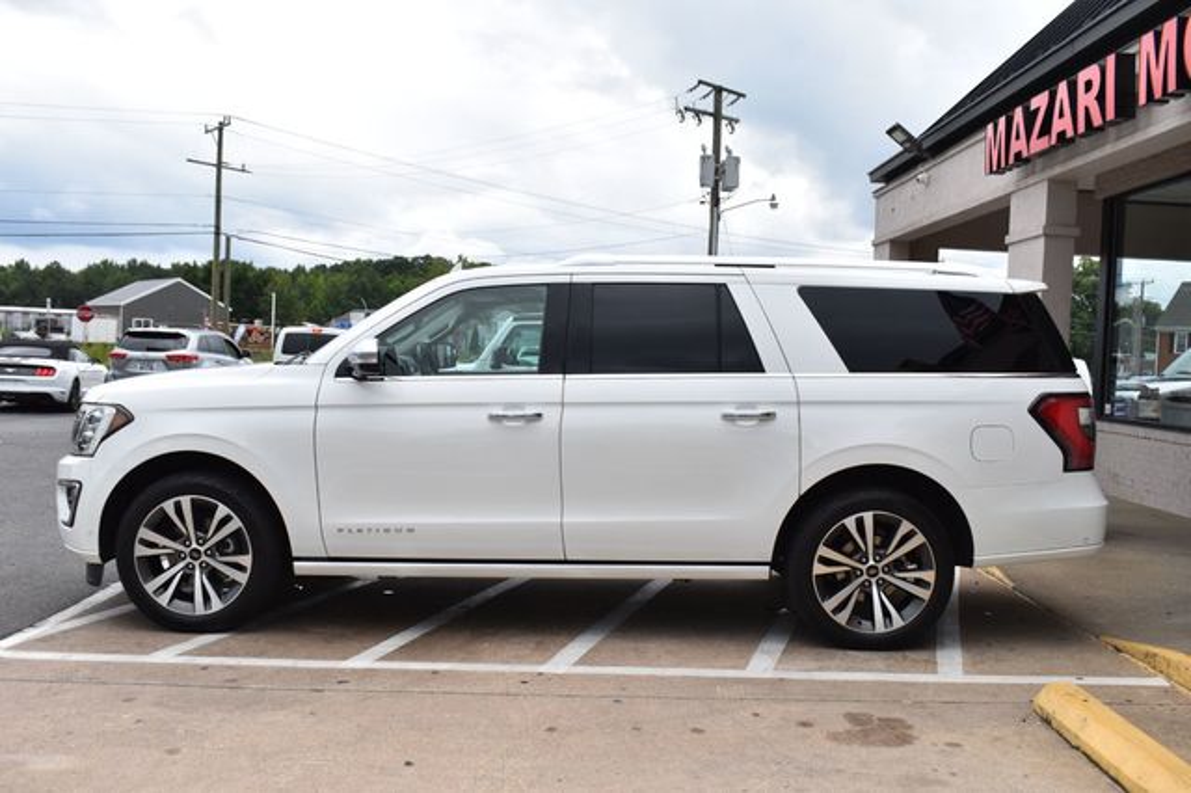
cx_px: 596
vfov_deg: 38.3
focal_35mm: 34
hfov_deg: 55.1
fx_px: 1141
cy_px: 396
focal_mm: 23
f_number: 8
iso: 200
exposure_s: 1/320
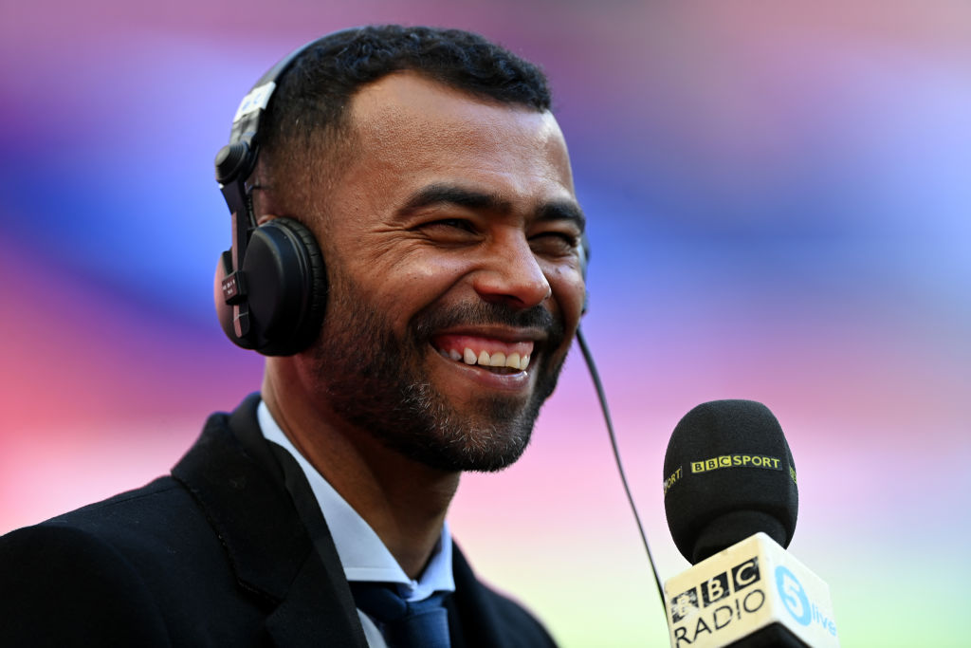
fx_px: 10790
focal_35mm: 400
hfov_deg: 5.2
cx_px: 486
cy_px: 324
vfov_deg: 3.4
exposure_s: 1/500
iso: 400
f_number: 2.8
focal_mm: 400
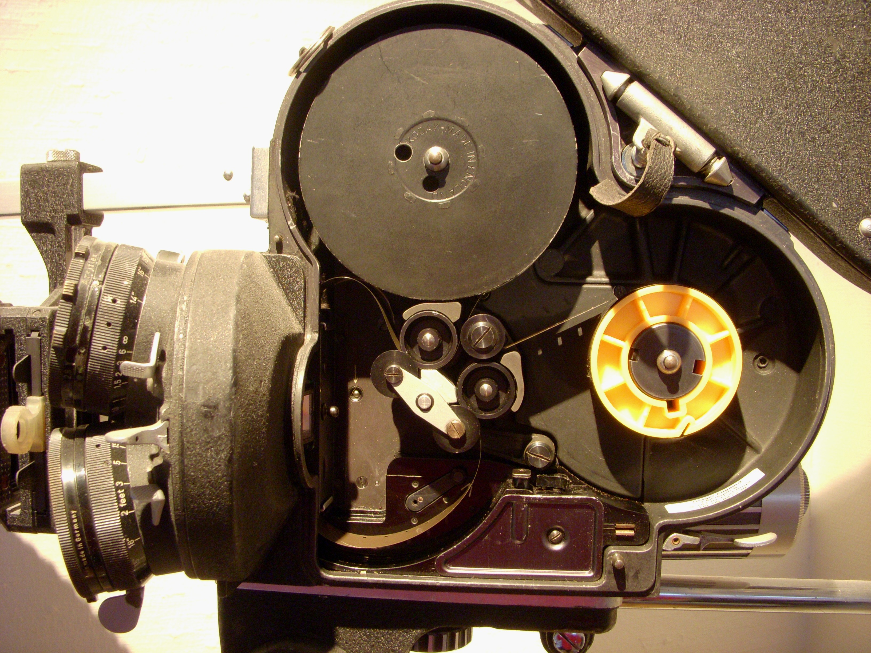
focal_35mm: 38
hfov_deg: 49.0
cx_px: 436
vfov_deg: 37.7
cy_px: 326
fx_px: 956
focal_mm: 6.3
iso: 320
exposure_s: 1/8
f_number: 3.3
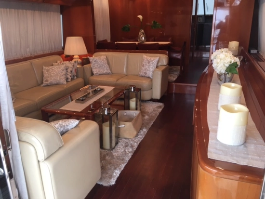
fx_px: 222
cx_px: 132
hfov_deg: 61.6
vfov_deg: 48.3
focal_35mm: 29
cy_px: 100
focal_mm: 4.15
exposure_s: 1/33
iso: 64
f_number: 2.2
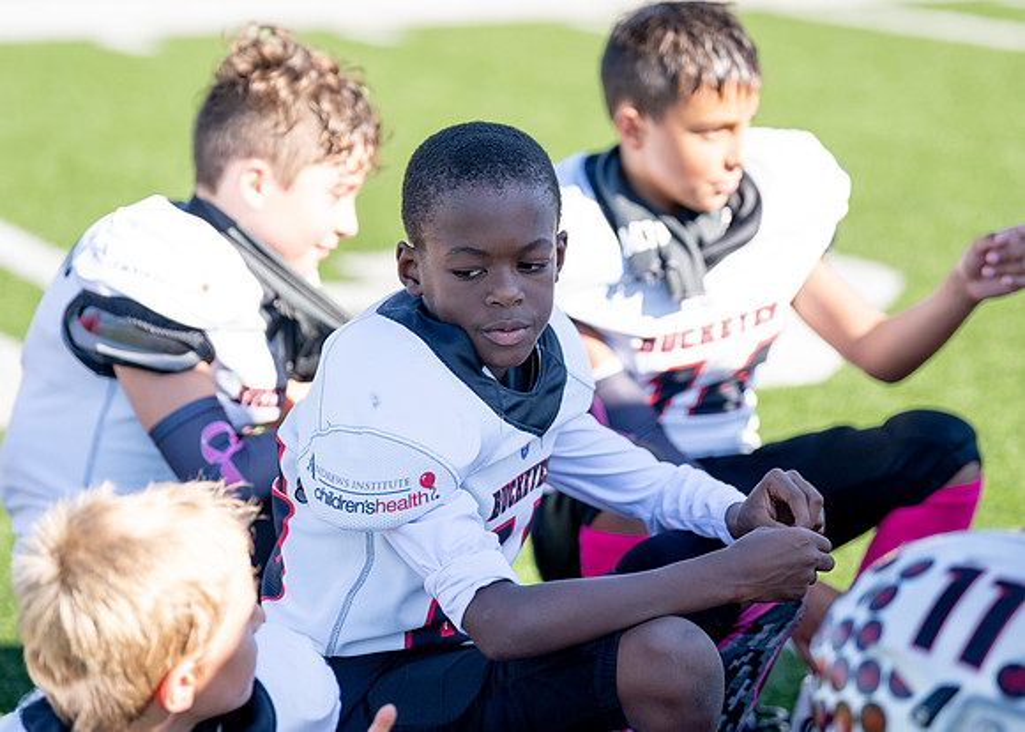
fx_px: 4021
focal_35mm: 138
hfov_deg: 14.5
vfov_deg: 10.4
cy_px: 333
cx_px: 493
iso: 320
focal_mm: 118
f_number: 2.8
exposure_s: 1/2000
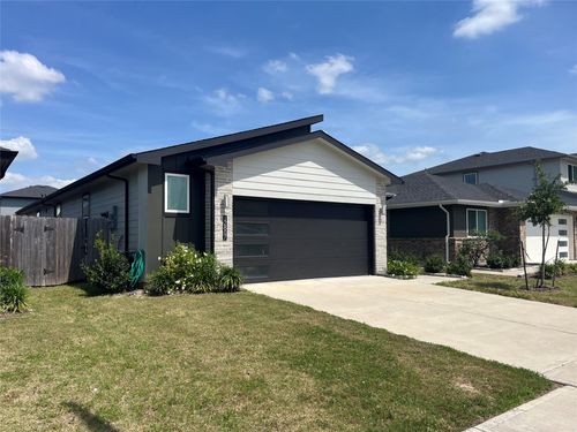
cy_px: 216
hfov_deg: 67.3
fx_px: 433
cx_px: 288
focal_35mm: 26
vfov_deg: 53.1
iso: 50
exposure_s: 1/4854
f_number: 1.6
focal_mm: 5.1
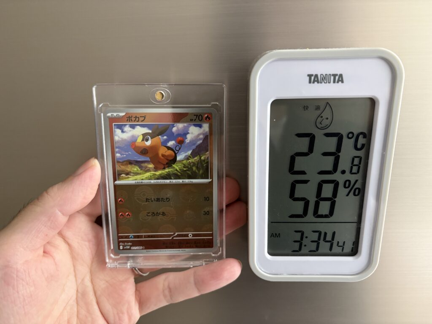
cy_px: 162
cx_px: 216
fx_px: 324
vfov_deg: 53.1
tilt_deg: -17.2
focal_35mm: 26
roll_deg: +2.3
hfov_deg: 67.3
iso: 400
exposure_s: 1/60
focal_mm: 5.96
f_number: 1.6
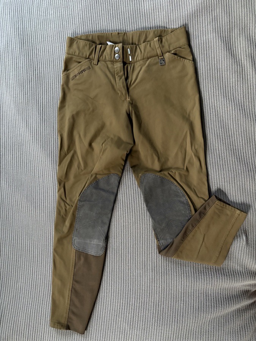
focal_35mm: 26
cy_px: 170
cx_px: 128
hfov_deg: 53.1
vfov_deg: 67.3
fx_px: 256
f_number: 1.6
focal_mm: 5.96
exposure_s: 1/30
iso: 800
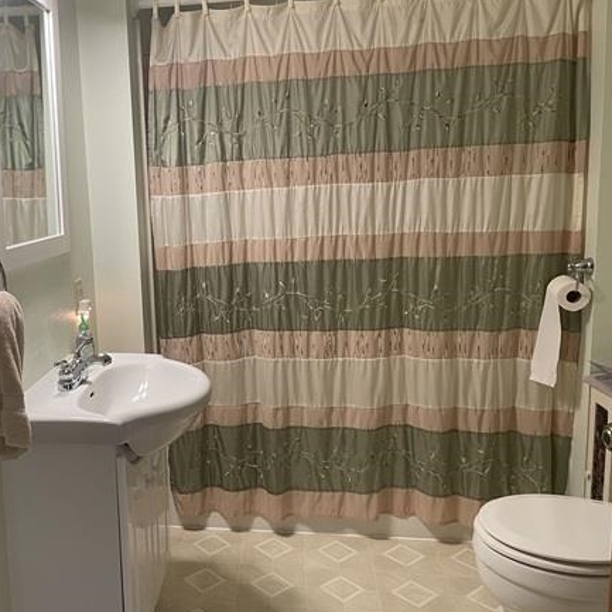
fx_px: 680
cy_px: 291
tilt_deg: -8.9
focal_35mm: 34
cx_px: 172
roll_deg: +2.7
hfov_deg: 47.1
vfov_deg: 48.4
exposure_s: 1/60
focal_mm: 4.2
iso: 250
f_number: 1.6
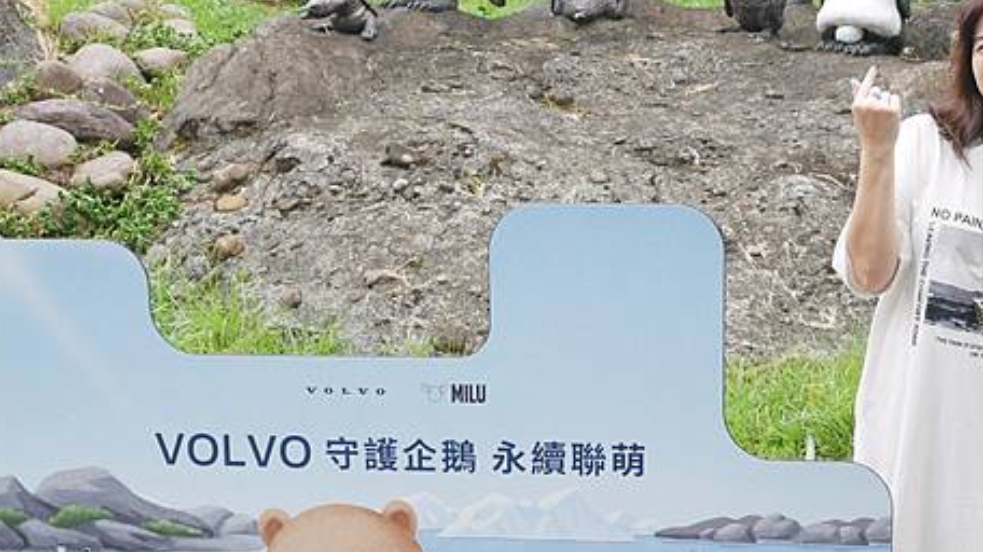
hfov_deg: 31.4
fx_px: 1746
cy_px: 284
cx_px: 550
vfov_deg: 18.0
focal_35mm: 67
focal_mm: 14
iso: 200
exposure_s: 1/250
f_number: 2.5
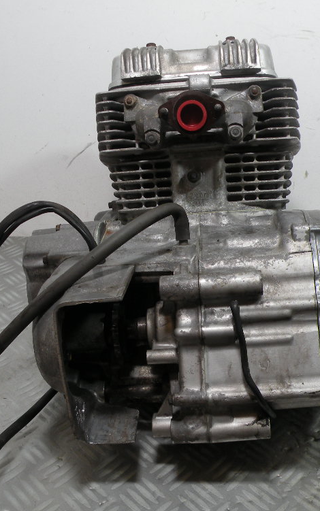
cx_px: 190
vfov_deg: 50.4
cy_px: 255
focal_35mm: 39
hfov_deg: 32.7
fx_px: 544
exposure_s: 1/77.8
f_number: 3.2
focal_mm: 4.7
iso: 64
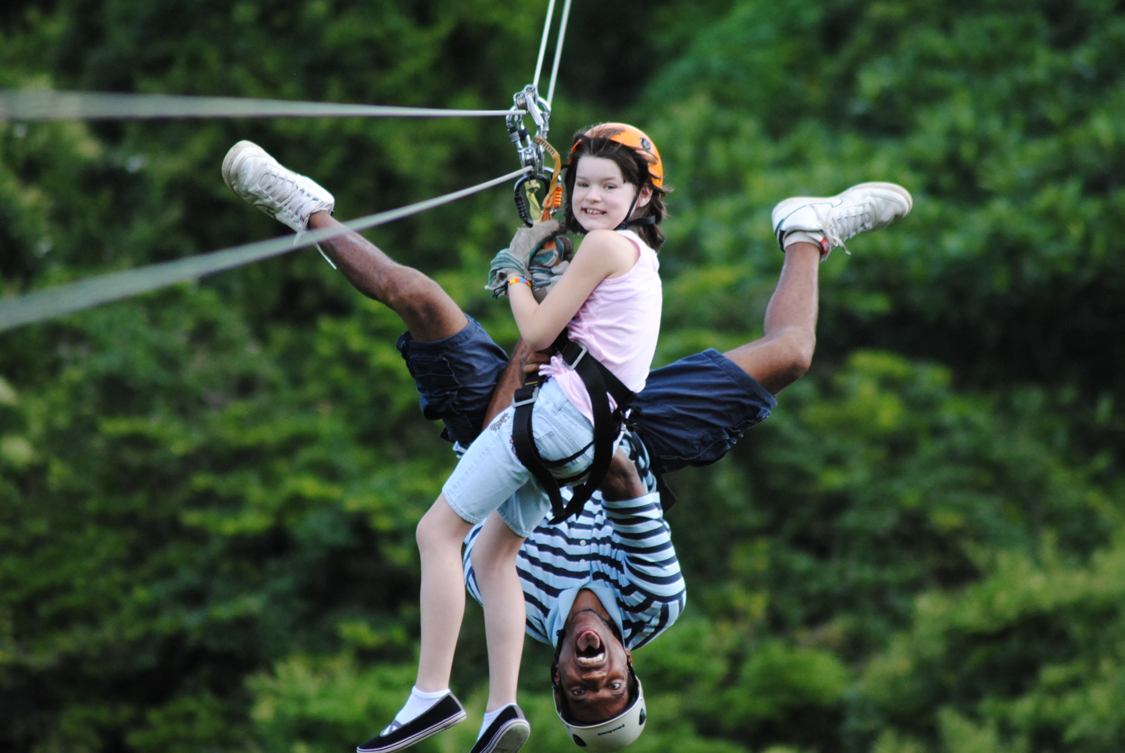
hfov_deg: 4.6
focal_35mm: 450
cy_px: 376
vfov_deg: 3.1
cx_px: 562
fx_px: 14079
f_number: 5.6
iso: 640
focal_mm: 300
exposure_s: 1/500
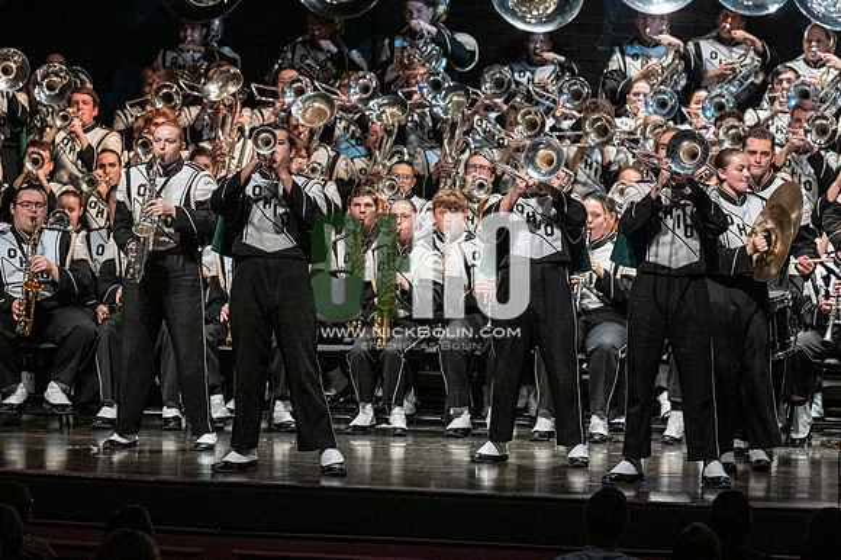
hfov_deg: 9.2
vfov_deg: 6.1
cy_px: 280
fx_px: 5253
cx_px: 420
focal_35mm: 225
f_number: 4
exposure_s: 1/500
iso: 4000
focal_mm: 150
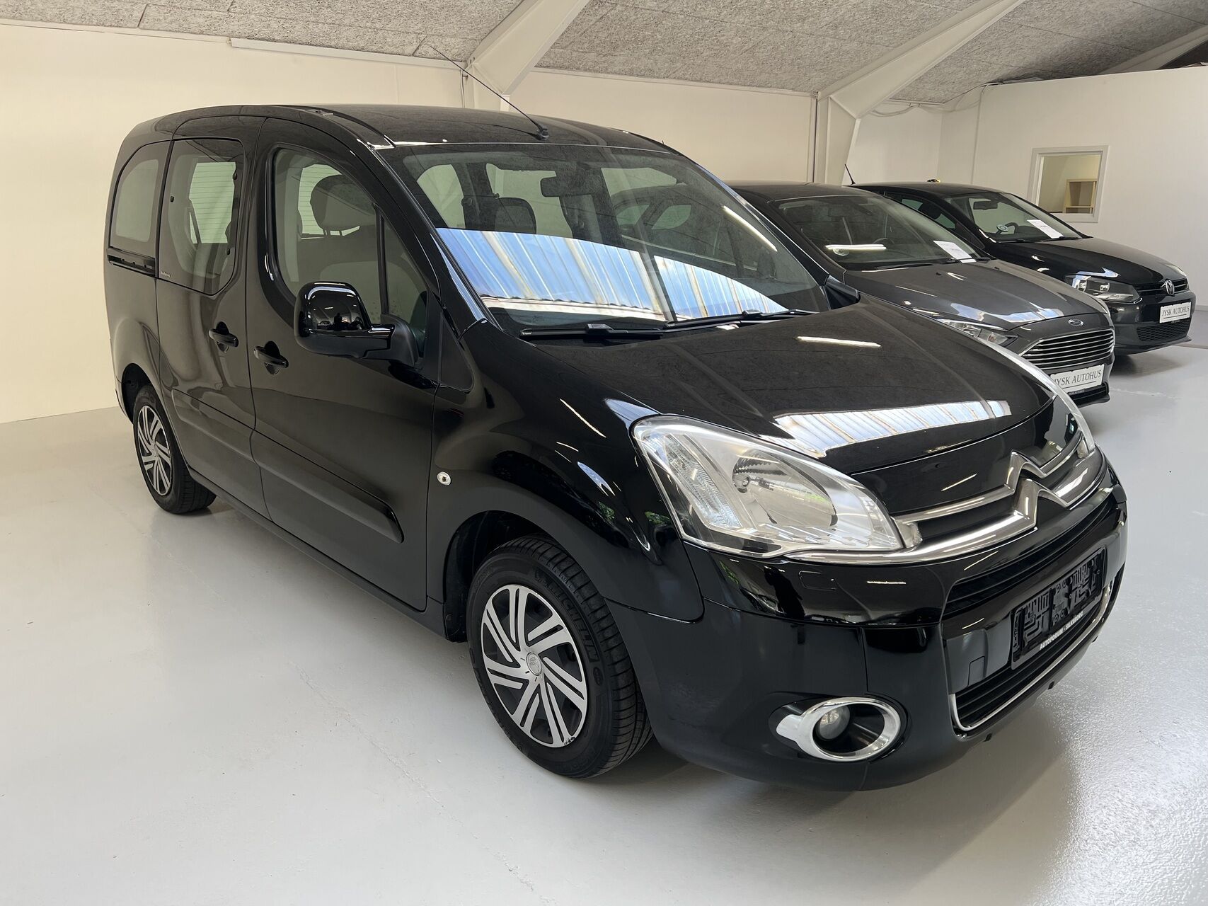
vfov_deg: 53.1
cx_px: 604
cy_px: 453
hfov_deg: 67.3
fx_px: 907
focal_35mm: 26
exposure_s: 1/100
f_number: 1.5
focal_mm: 5.7
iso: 64
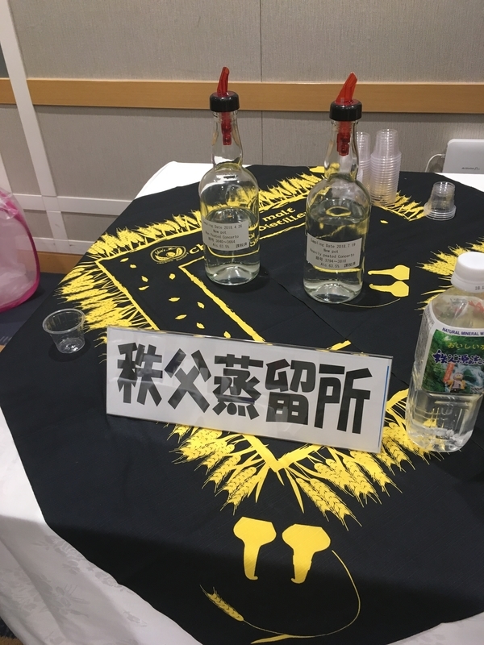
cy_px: 322
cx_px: 242
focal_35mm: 29
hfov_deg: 48.2
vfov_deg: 61.7
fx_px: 541
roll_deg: +2.4
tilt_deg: -36.8
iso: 40
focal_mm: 4.15
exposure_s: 1/30
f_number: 2.2
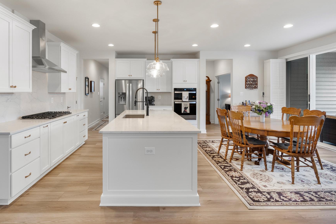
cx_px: 148
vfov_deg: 64.2
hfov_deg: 86.6
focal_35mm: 19
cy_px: 94
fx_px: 177
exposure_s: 1/2.5
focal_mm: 16
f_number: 8
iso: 1250
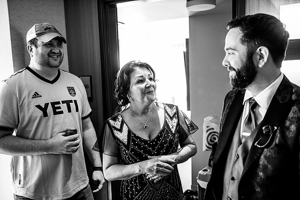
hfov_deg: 58.7
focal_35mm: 32
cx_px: 150
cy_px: 100
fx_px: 267
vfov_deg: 41.1
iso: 400
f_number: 2.8
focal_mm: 32
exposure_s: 1/125
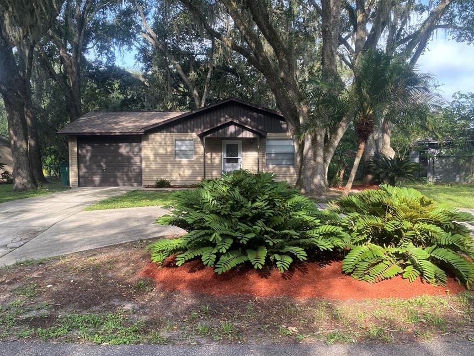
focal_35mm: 31
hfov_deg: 58.3
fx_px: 424
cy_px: 192
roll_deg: +0.0
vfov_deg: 45.4
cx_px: 220
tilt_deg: -4.5
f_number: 1.8
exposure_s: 1/217
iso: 32
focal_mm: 4.25
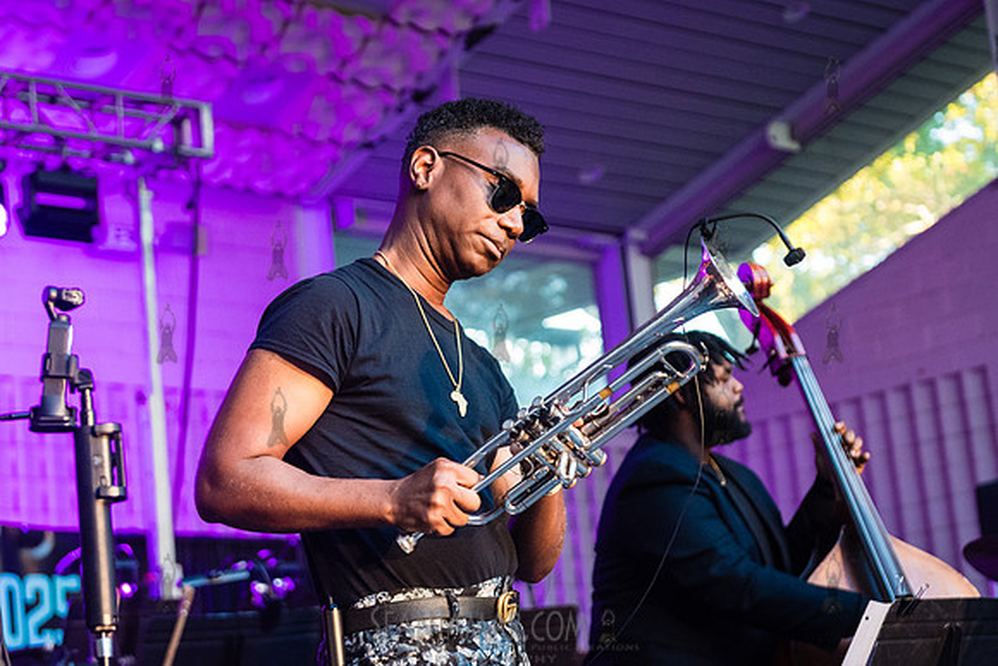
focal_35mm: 91
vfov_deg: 15.1
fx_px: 2515
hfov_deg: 22.4
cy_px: 235
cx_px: 553
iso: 4000
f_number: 3.5
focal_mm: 70
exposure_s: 1/320
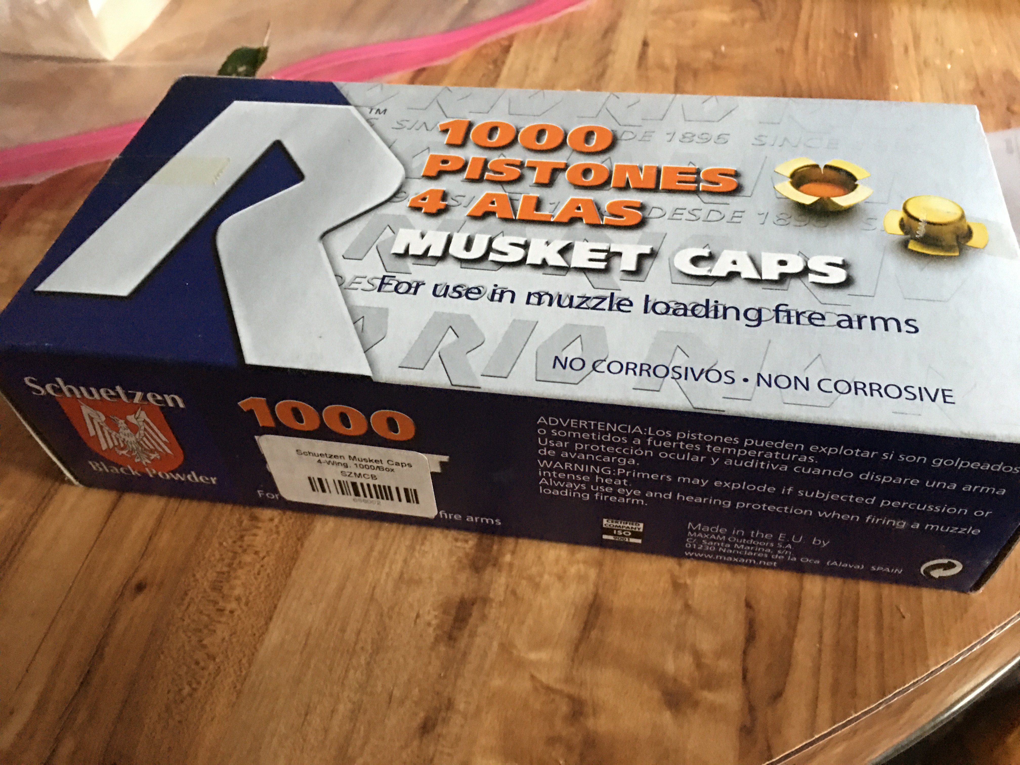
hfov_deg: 61.7
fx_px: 855
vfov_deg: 48.2
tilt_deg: -49.4
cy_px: 382
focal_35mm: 29
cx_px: 510
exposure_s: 1/4
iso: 100
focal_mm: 4.15
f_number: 2.2
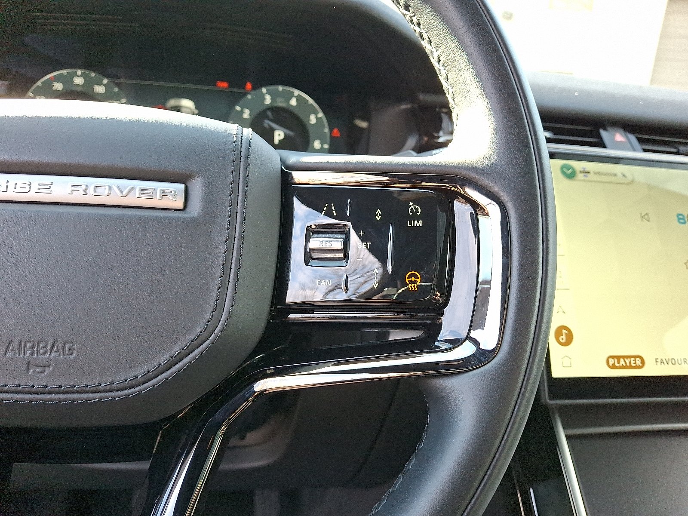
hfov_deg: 69.4
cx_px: 344
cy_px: 258
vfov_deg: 54.9
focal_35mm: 25
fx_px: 497
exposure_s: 1/120
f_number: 1.8
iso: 74
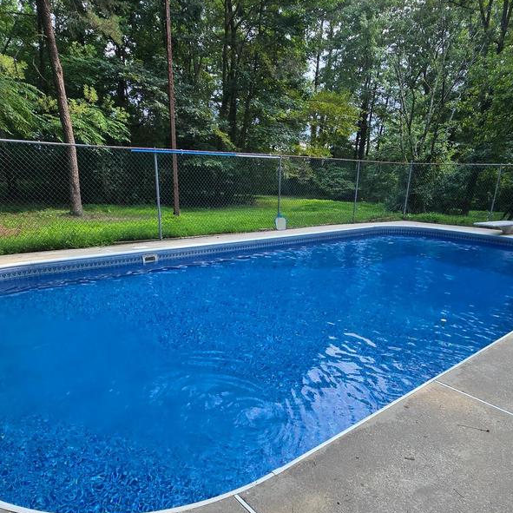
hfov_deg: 72.1
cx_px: 268
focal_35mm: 21
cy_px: 305
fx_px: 352
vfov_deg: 71.5
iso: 50
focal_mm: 2.2
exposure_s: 1/868
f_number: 2.2
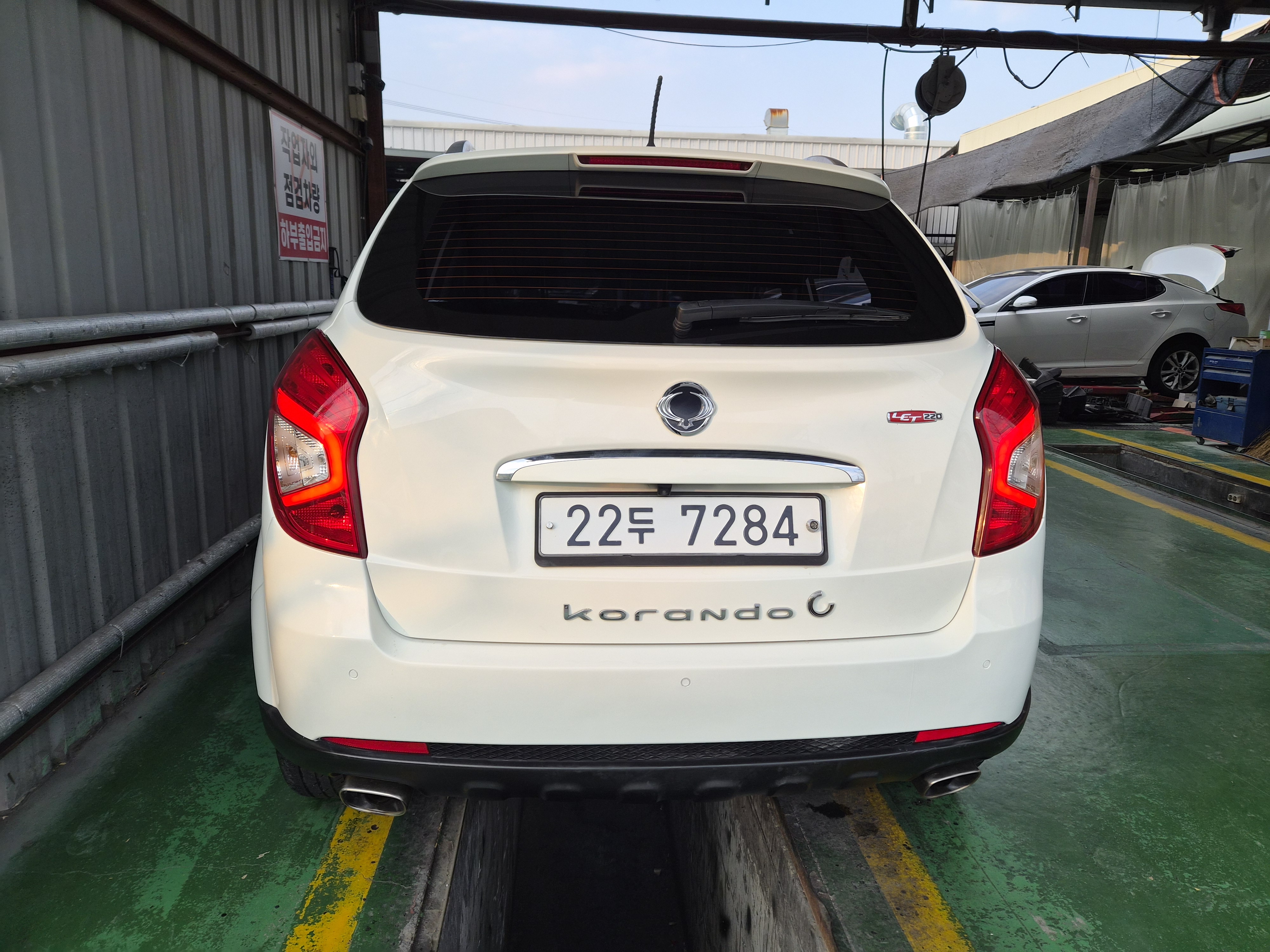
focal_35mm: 23
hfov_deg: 73.9
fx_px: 844
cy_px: 476
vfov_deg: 58.9
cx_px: 635
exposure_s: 1/1096
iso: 80
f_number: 1.8
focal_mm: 5.4
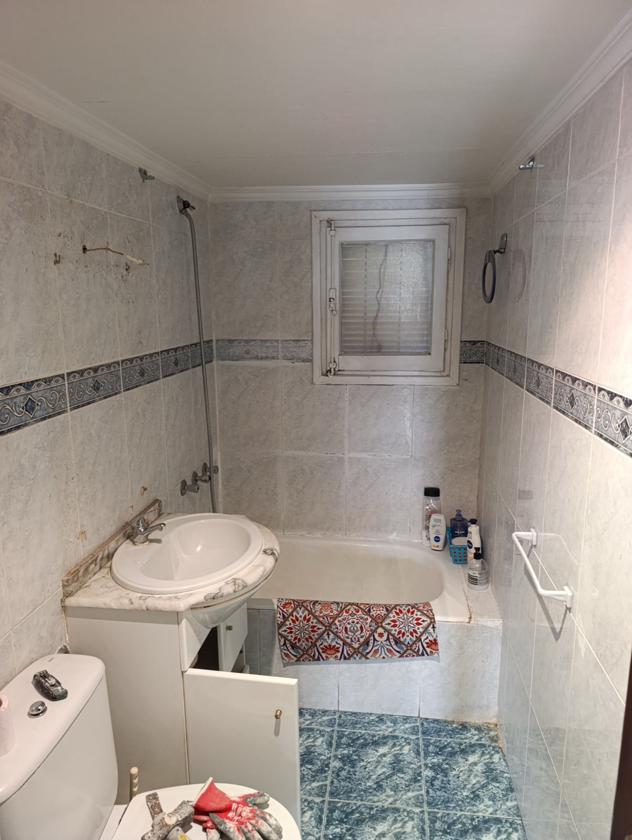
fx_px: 559
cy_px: 420
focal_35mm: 23
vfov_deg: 73.9
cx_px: 316
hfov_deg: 59.0
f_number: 1.6
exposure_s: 1/33.3
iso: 1000
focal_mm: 6.14
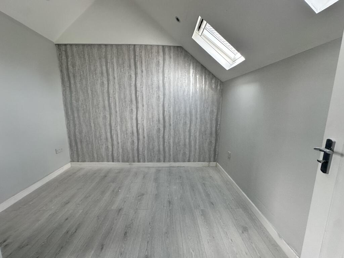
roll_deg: -1.0
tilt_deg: -10.3
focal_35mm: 14
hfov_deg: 102.1
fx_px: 139
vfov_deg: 85.7
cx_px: 172
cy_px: 129
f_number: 2.2
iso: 100
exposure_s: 1/99
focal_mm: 2.22
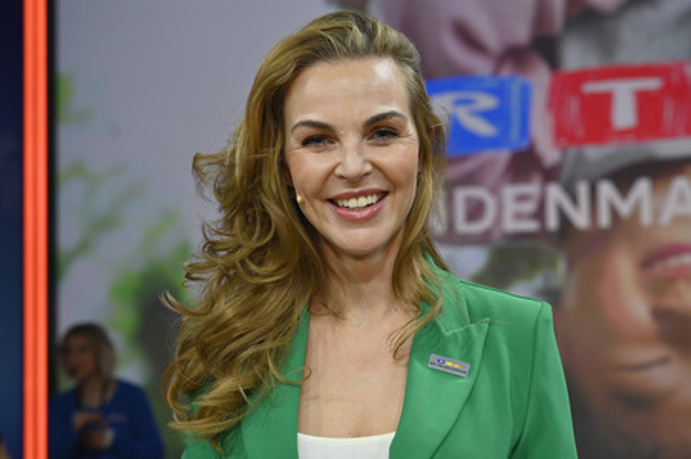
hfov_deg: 39.6
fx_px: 959
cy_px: 230
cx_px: 346
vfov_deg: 27.0
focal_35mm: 50
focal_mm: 50
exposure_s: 1/200
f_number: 4
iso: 800
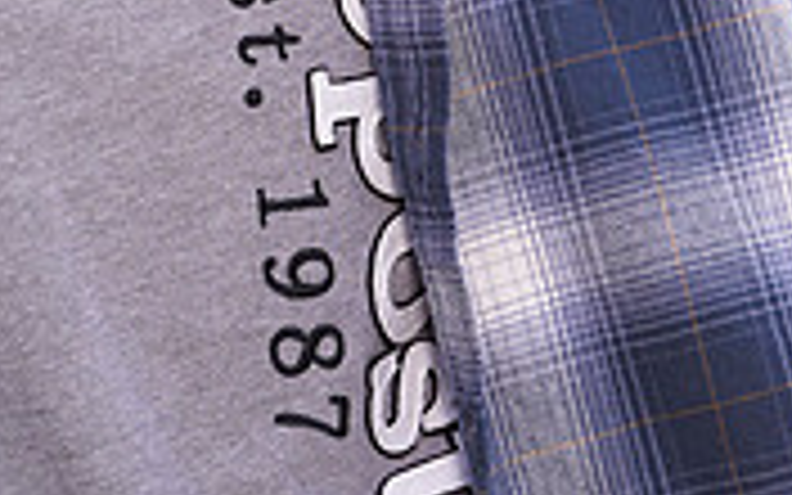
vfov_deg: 3.1
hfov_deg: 4.9
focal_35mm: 426
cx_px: -38
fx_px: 9195
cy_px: -680
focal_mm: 127
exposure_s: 1/125
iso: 100
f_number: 4.5
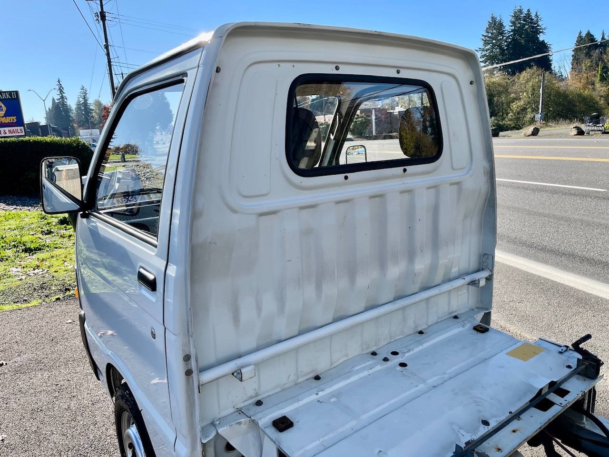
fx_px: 440
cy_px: 228
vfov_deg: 54.9
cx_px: 304
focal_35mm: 25
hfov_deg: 69.4
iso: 32
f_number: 1.6
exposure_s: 1/1420
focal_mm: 5.1
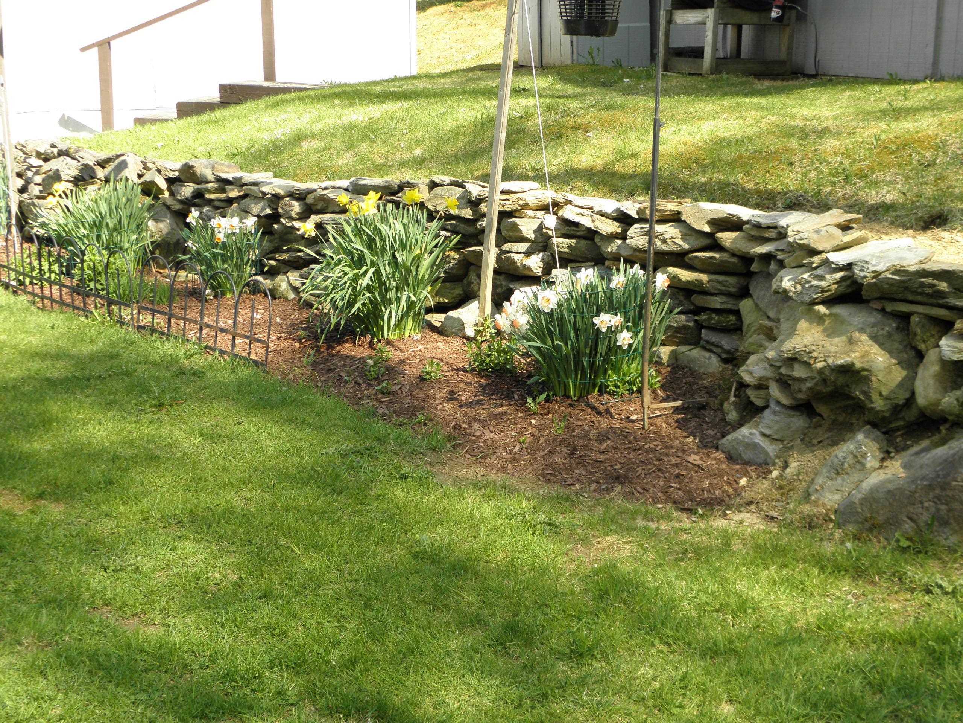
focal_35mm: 50
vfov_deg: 29.1
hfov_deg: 38.2
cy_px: 362
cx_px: 482
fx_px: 1391
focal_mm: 9.1
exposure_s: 1/125
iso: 100
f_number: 4
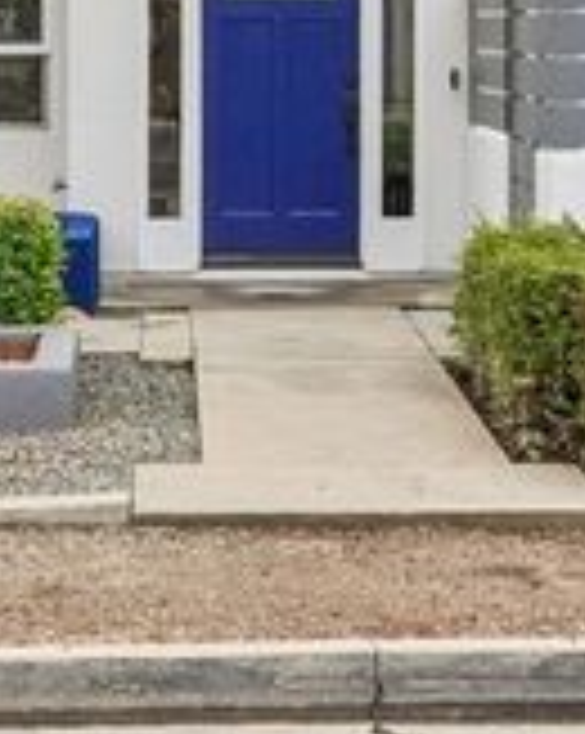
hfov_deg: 14.4
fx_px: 2320
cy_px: 7
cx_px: 238
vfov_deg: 17.6
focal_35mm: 107
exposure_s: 1/200
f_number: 8
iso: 100
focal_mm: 29
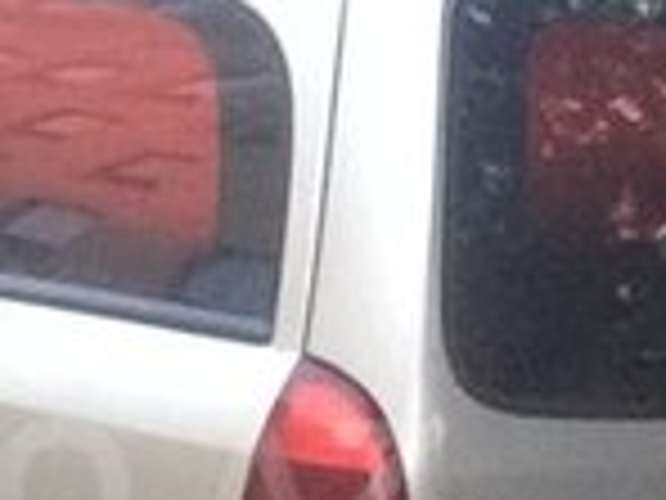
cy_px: 489
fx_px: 2655
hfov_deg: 14.0
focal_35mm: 138
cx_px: -27
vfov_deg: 10.7
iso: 160
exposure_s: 1/33
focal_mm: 2.15
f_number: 2.4
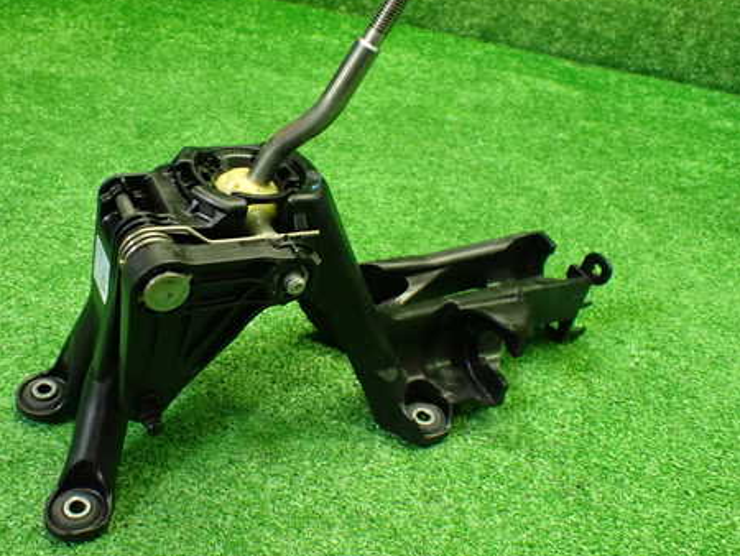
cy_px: 253
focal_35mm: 40
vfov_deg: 36.0
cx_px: 253
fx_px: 856
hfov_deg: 46.1
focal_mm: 5.4
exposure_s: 1/100
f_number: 2.3
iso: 800
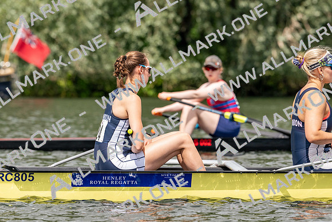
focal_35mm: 400
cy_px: 111
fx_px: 3690
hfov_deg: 5.2
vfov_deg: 3.4
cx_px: 166
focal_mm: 400
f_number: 8
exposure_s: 1/2500
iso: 1250
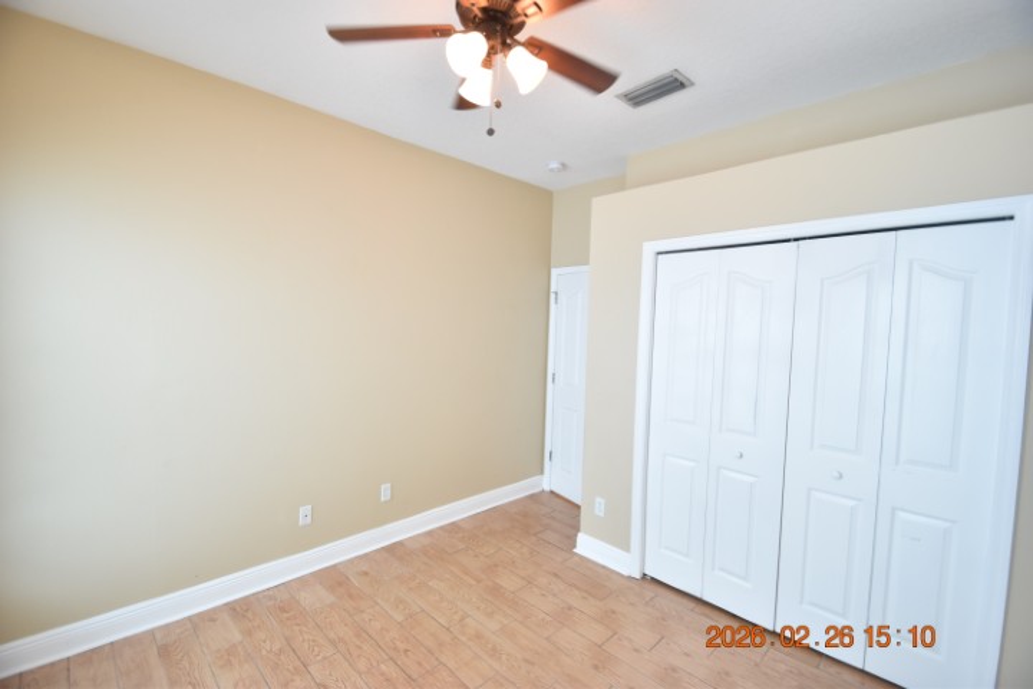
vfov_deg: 77.3
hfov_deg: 100.4
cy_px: 344
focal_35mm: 15
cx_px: 516
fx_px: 430
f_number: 3.5
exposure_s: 1/125
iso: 800
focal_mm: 10
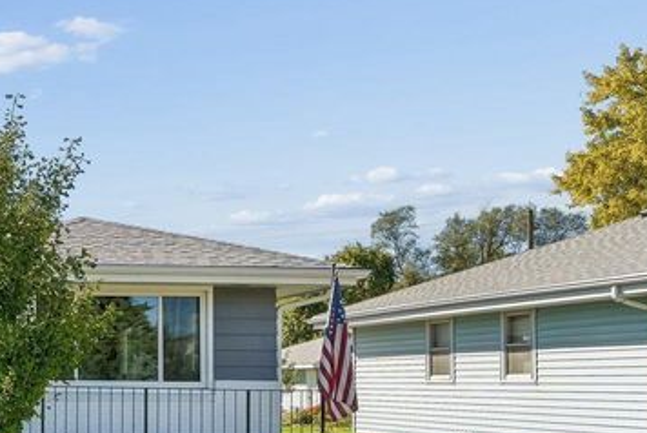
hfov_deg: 34.0
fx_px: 853
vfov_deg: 28.4
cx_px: -118
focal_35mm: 47
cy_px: 205
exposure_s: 1/800
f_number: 8
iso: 200
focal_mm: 16.5
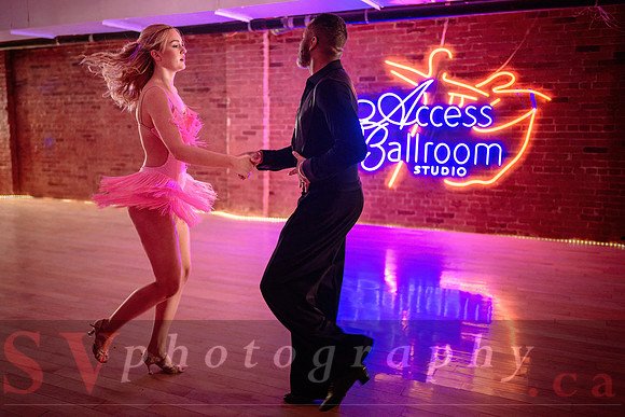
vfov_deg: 38.7
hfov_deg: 55.1
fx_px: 594
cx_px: 247
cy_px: 225
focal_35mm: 34
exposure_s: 1/250
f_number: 1.4
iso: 2500
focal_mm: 28
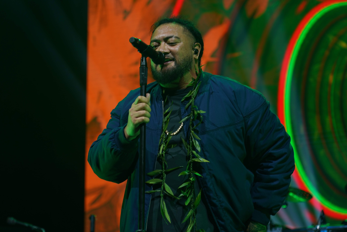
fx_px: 1012
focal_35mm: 105
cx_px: 174
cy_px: 116
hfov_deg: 19.5
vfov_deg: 13.0
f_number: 4
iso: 320
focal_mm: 105
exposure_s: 1/125
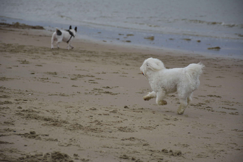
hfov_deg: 13.0
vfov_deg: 8.7
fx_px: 1063
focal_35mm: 158
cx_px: 122
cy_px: 81
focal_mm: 105
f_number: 6.3
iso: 500
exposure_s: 1/500
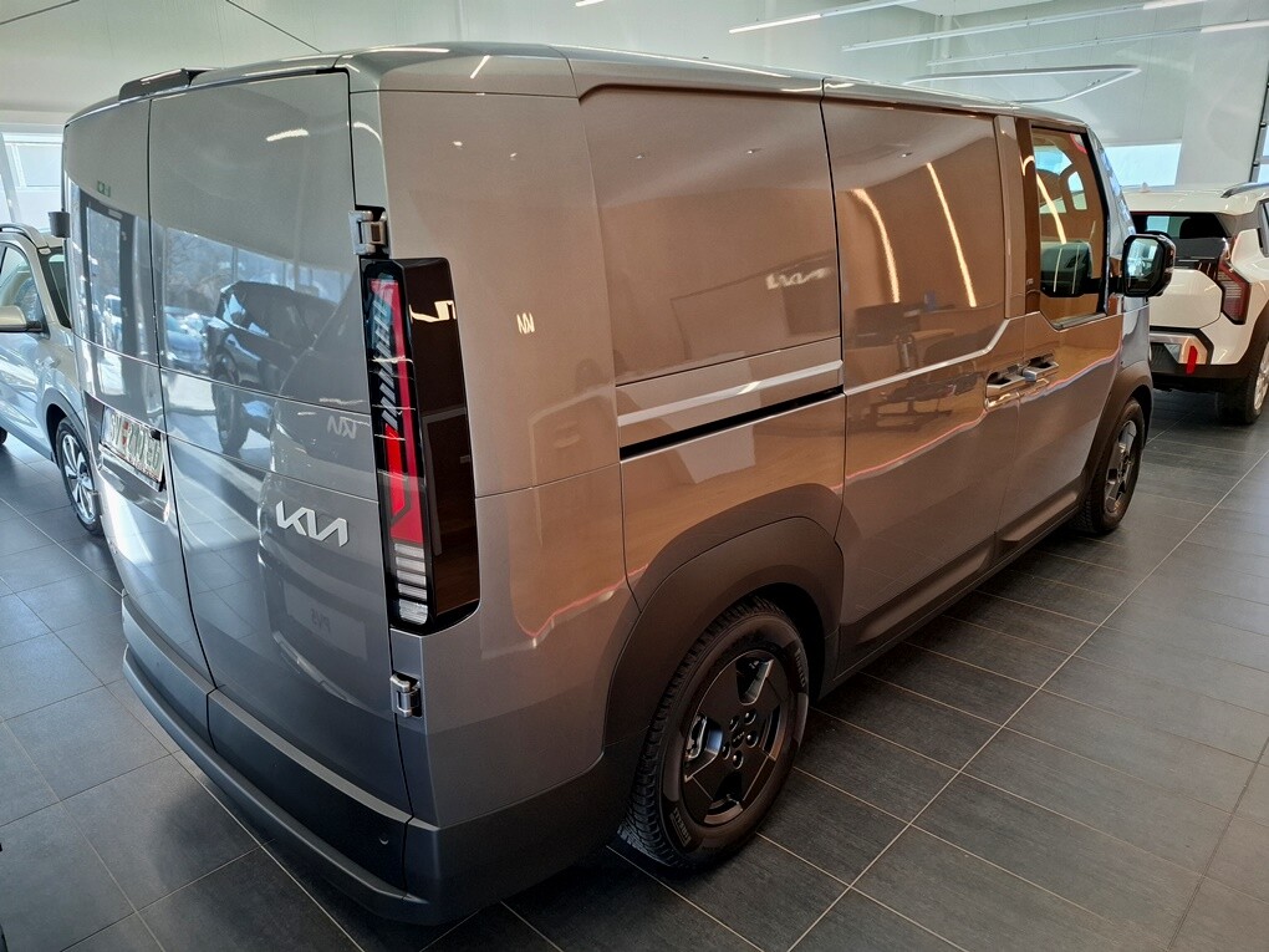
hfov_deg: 73.9
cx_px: 634
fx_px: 843
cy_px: 476
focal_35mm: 23
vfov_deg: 58.9
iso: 80
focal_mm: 5.54
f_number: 1.8
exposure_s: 1/100
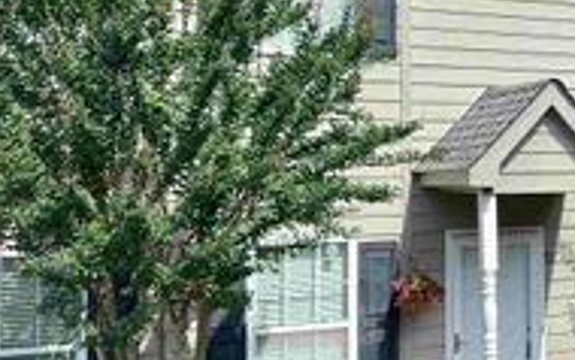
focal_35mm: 67
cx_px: 639
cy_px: 144
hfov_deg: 27.8
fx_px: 1051
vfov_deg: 19.4
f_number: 1.78
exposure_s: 1/1072
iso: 80
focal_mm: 6.86
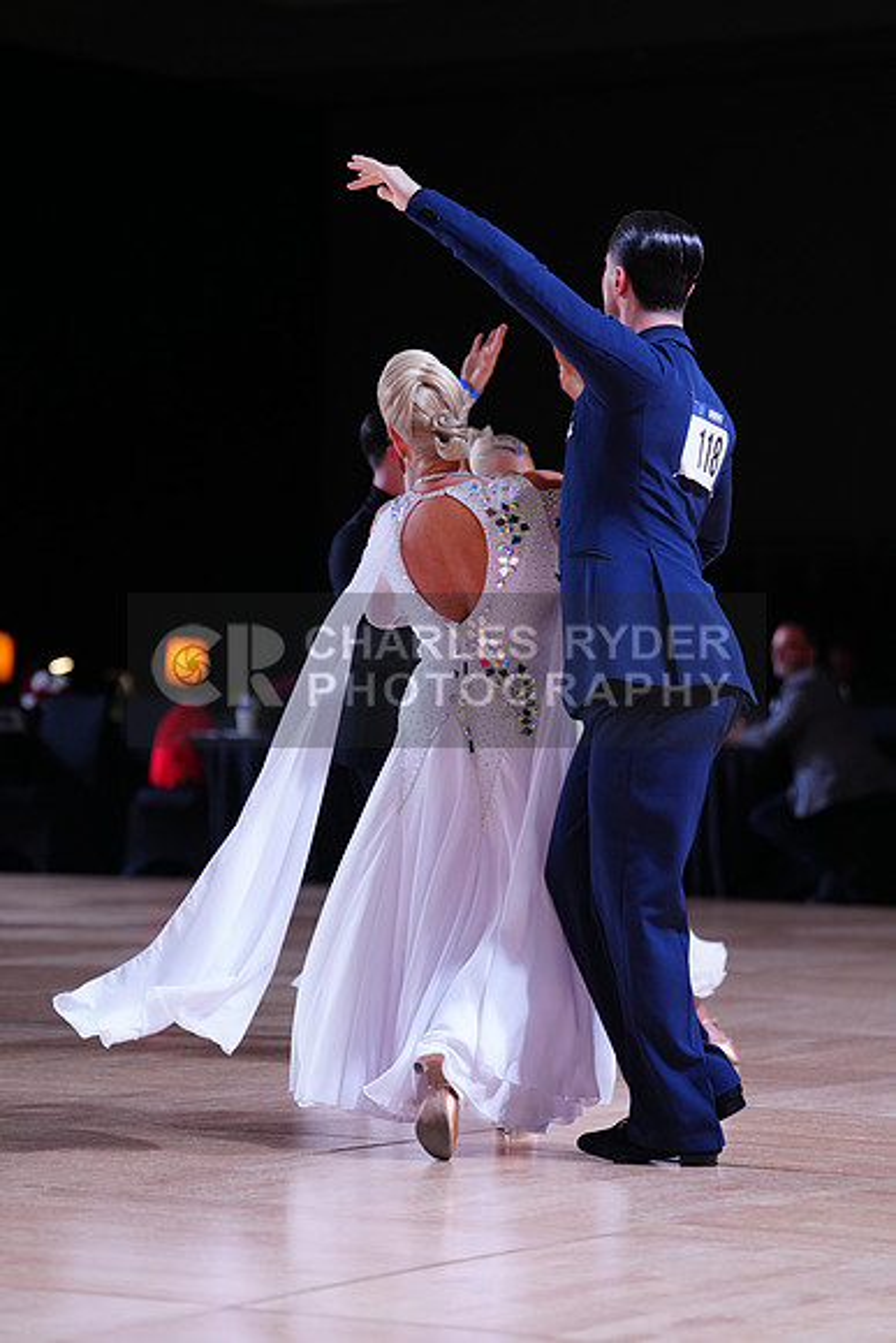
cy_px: 672
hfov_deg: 11.0
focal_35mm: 125
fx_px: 4664
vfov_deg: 16.4
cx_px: 448
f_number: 2.8
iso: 800
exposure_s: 1/500
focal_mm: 125
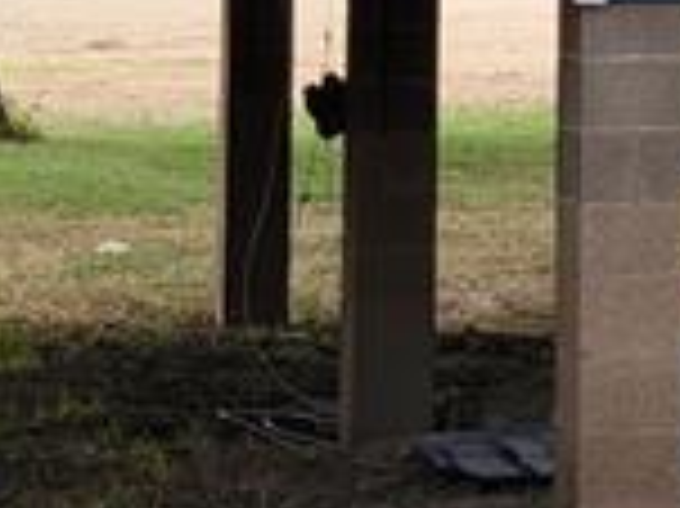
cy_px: -229
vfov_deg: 8.3
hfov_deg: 10.7
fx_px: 3455
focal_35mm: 176
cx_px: 1108
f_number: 1.8
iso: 40
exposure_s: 1/423
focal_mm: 5.4
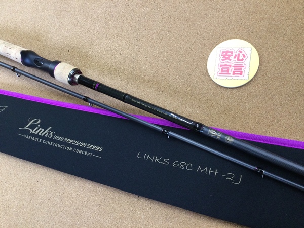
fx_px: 272
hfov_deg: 58.4
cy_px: 114
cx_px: 152
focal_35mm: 31
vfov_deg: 45.4
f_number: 2.4
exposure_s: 1/30
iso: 100
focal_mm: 3.3
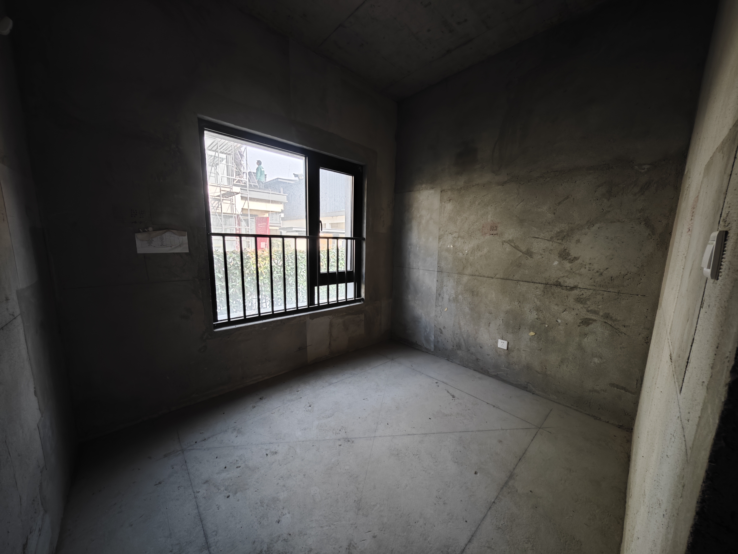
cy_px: 277
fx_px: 256
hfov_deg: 110.5
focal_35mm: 12
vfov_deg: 94.5
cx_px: 369
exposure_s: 1/50
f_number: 1.8
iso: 160
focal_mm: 2.03
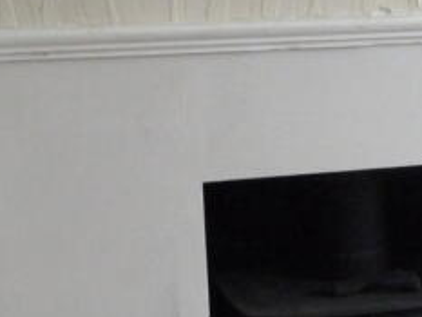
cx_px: 470
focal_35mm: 120
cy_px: 331
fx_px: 1464
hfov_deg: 15.9
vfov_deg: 12.2
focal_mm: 7.9
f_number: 3.8
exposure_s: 1/20
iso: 800
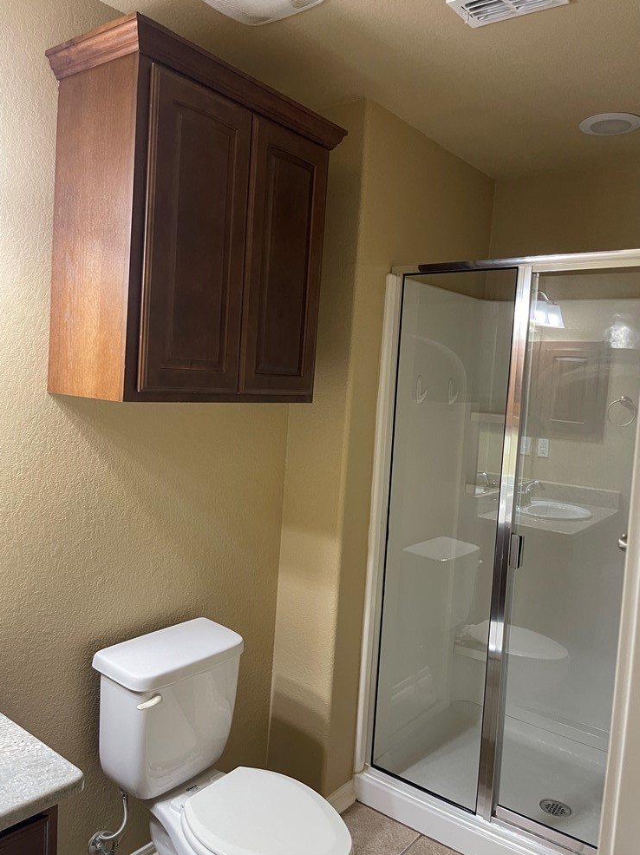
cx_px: 317
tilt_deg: -4.4
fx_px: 641
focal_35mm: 26
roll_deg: -3.7
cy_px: 414
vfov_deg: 67.3
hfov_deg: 53.0
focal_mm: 5.1
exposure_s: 1/60
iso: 250
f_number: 1.6
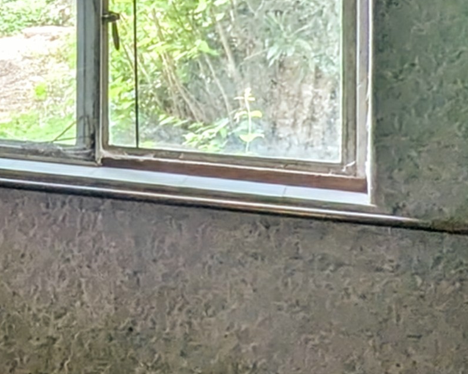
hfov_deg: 15.7
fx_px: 900
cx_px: -628
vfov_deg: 22.8
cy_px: 22
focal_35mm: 65
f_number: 2.2
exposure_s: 1/23.8
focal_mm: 1.95
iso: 49
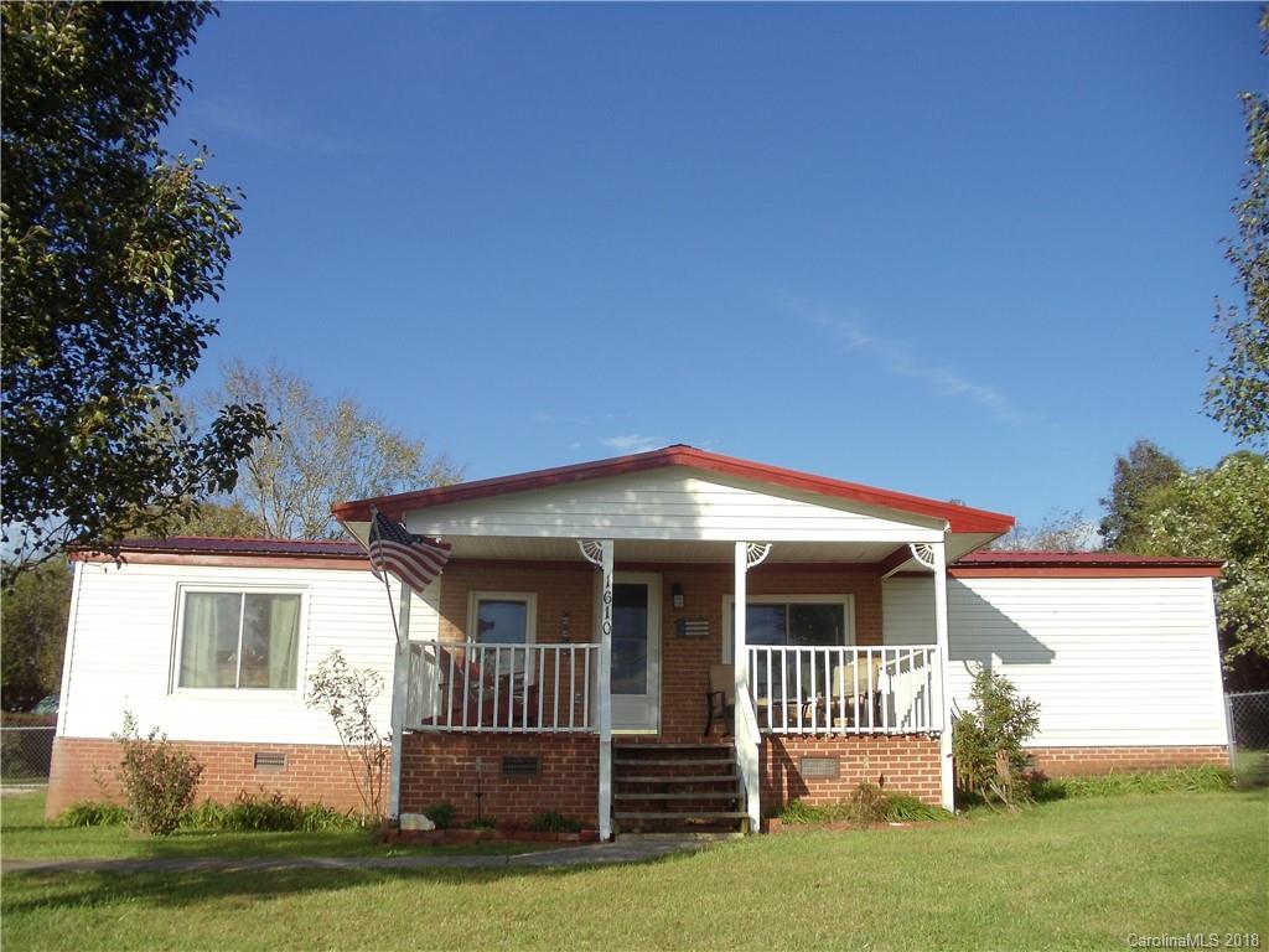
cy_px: 476
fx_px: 1613
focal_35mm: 44
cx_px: 634
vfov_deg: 32.9
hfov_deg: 42.9
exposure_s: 1/250
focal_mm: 6
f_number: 7.1
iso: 80
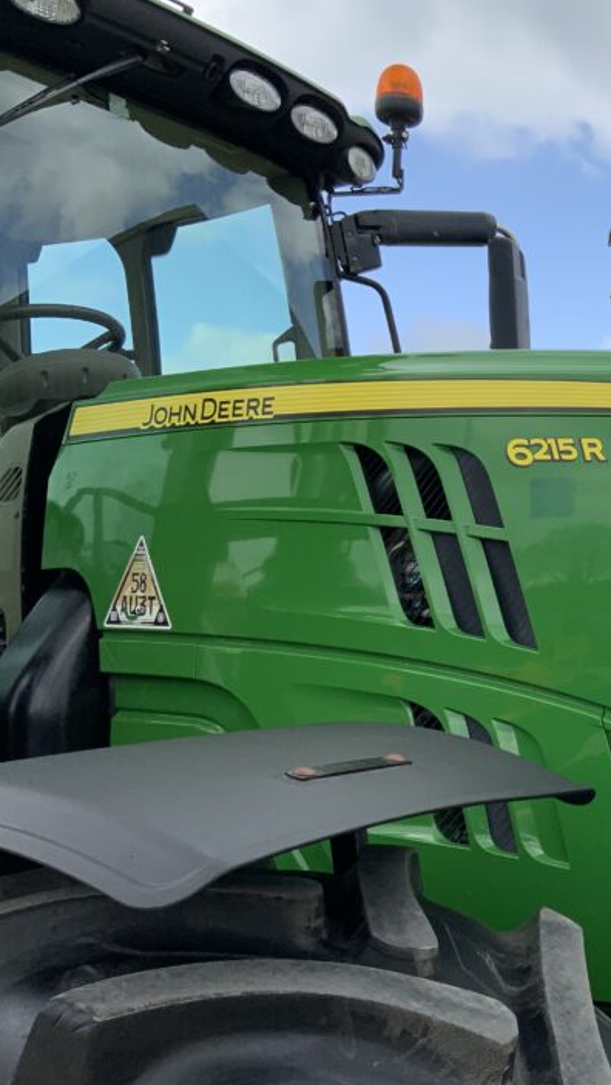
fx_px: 1323
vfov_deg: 44.6
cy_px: 570
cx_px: 696
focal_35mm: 46
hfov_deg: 24.1
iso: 16
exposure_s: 1/1144
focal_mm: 3
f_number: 1.8
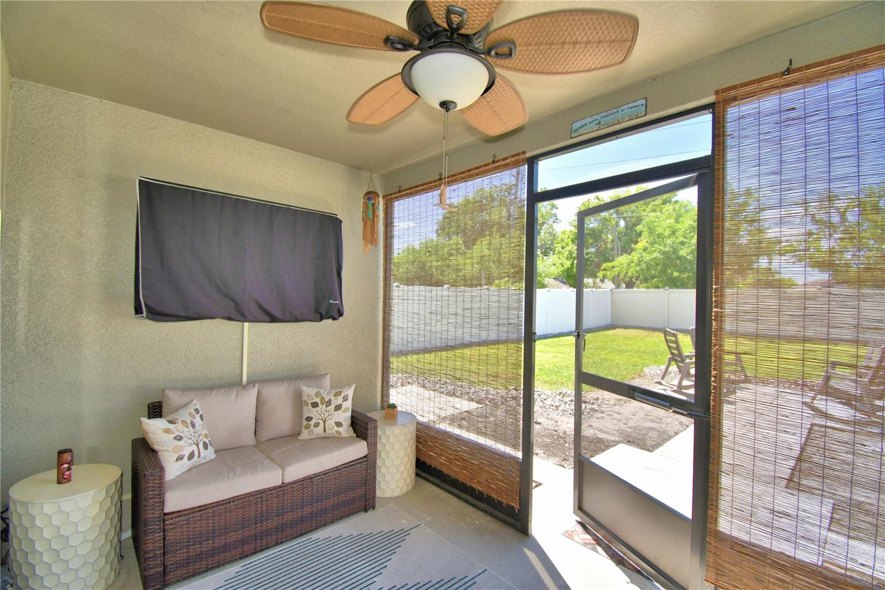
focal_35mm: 15
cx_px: 442
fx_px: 369
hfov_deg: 100.4
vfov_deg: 77.3
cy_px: 295
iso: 100
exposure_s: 1/200
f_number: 4.5
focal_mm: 10
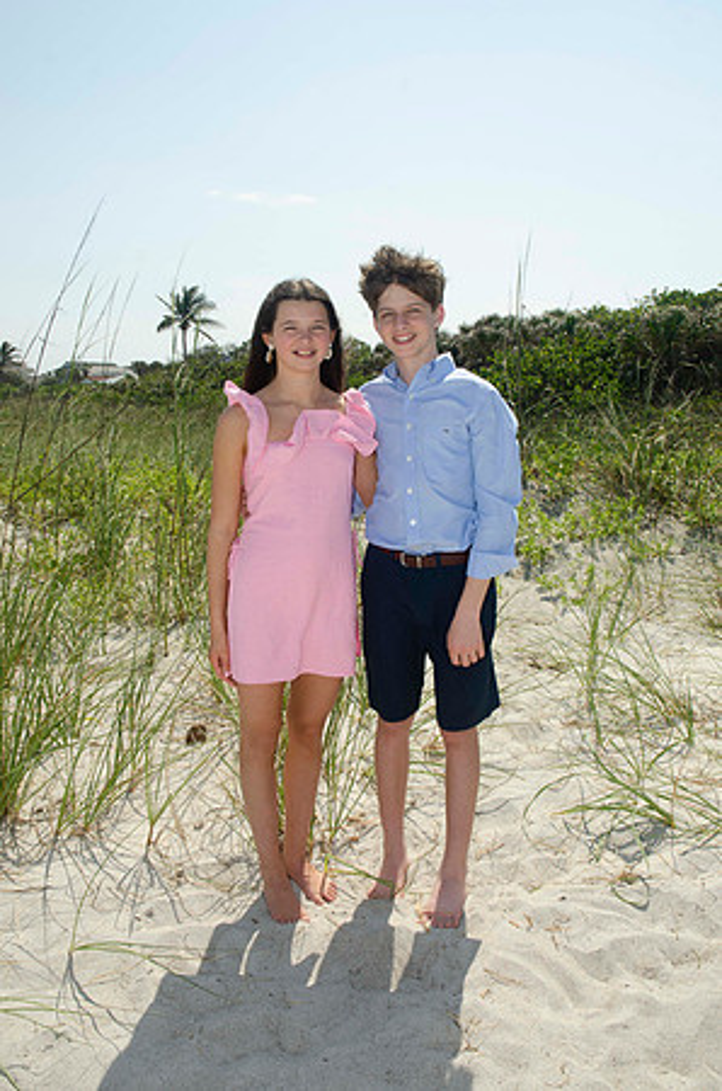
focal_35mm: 33
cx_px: 361
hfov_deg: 39.8
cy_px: 546
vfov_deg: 57.3
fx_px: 997
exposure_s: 1/250
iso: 100
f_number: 9
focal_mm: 22
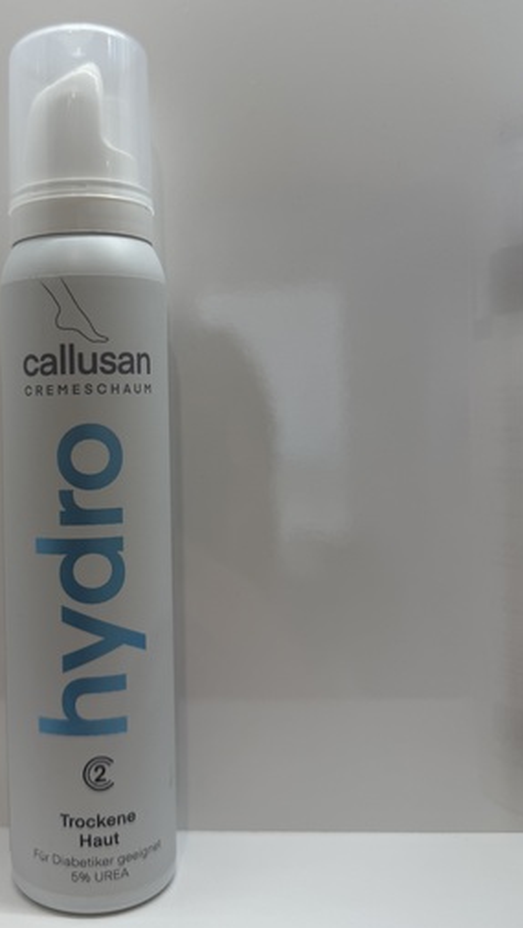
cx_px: 132
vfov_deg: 62.5
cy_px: 418
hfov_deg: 36.9
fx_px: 764
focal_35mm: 31
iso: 64
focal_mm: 6.76
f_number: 1.78
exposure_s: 1/100
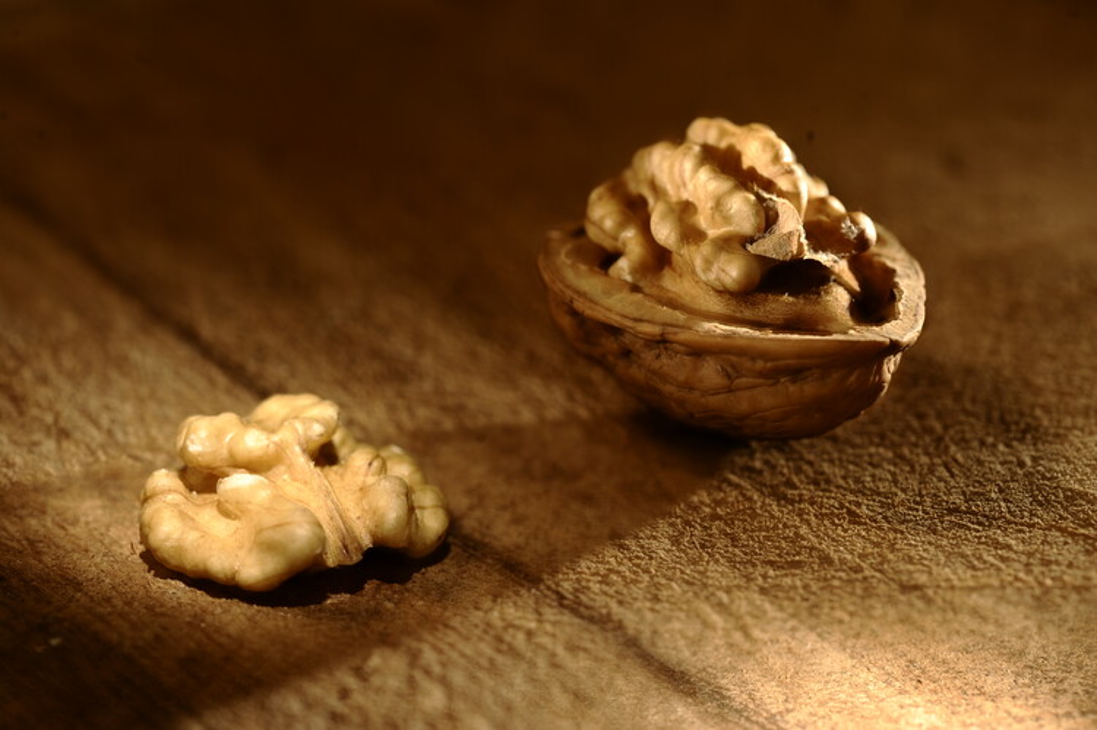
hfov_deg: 19.5
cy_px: 365
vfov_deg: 13.0
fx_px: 3197
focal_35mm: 105
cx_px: 548
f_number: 9
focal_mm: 105
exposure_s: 1/1.3
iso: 100
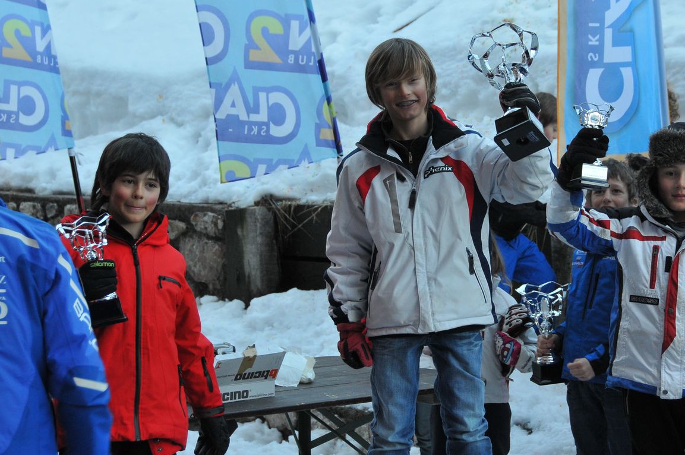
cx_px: 446
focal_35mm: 129
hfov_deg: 15.9
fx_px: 2452
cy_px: 233
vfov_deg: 10.6
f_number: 5.6
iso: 640
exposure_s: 1/125
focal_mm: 62
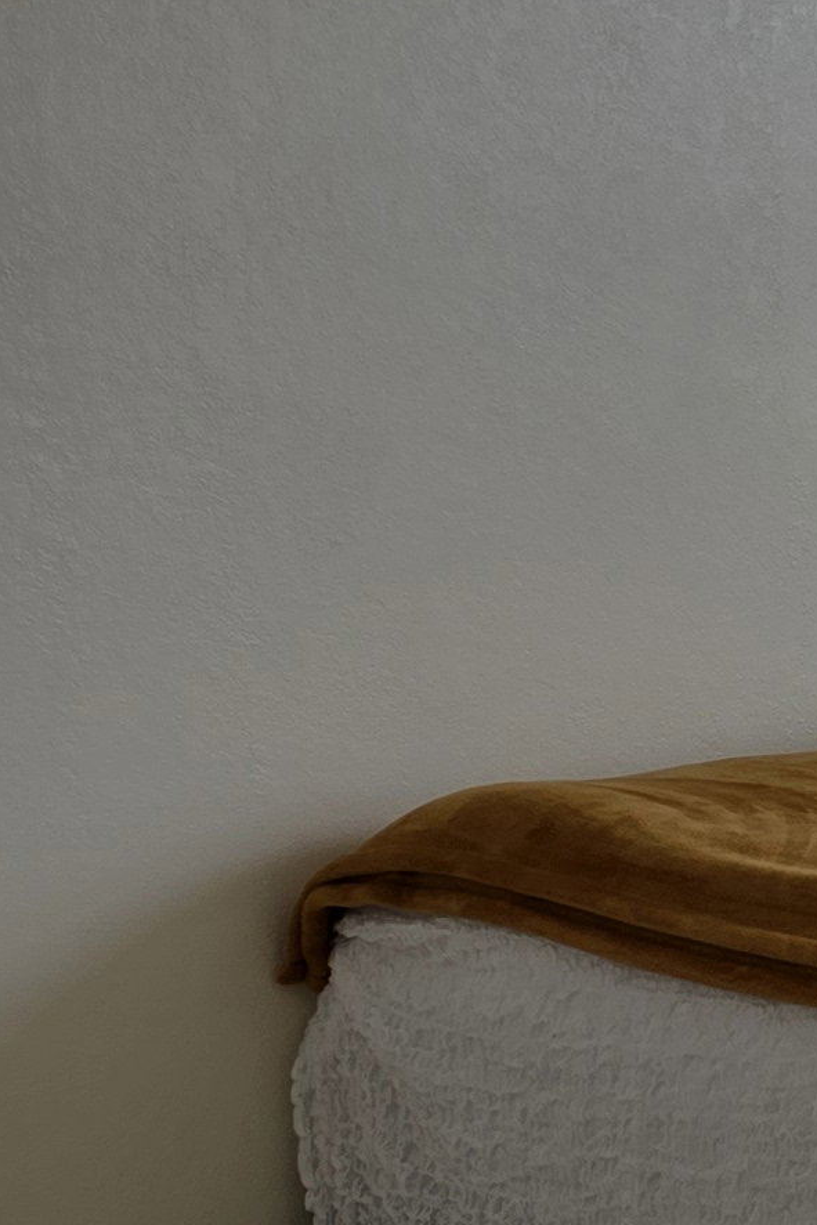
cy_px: 583
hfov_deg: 10.8
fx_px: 3675
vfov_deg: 18.9
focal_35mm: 108
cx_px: 1981
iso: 12
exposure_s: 1/159
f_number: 1.7
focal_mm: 6.3
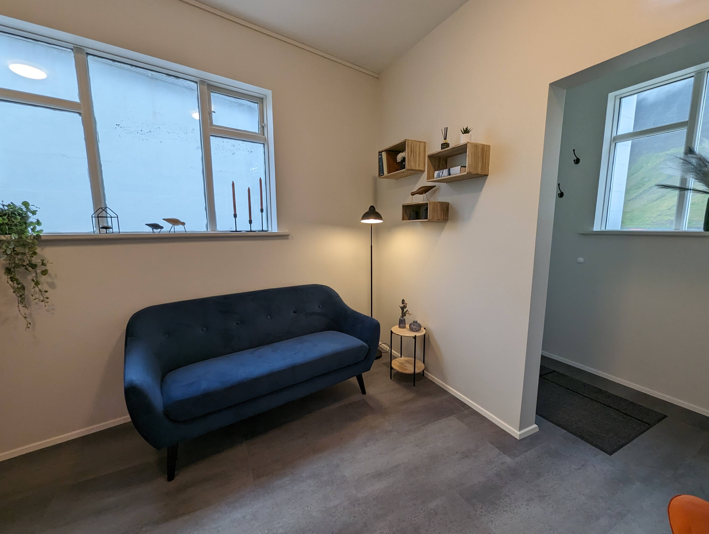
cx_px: 354
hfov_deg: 106.1
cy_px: 267
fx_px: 267
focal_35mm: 13
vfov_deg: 90.1
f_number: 2.2
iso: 46
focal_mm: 1.95
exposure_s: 1/56.4
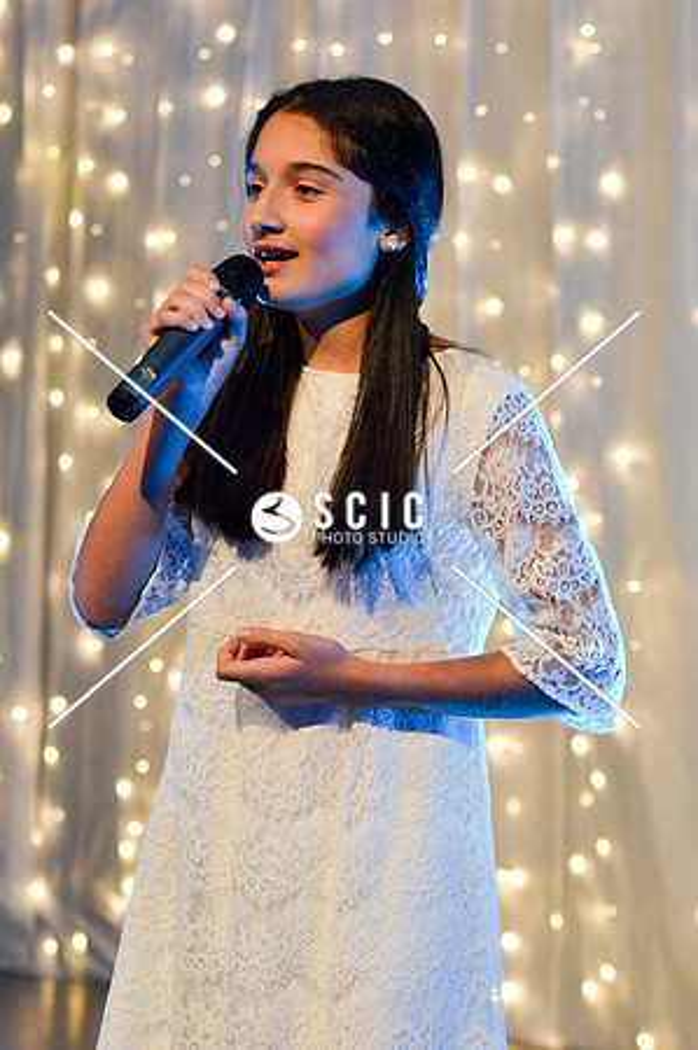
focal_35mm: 195
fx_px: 5684
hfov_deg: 7.0
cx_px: 349
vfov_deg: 10.6
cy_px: 525
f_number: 4.5
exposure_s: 1/80
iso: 400
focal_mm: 130
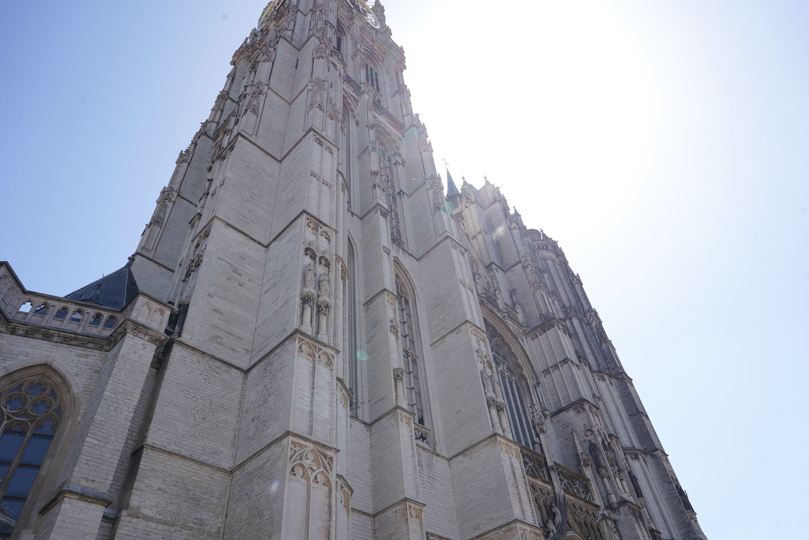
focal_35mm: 24
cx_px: 404
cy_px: 270
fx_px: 539
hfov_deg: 73.7
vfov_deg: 53.1
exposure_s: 1/100
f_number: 11
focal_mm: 24
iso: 100
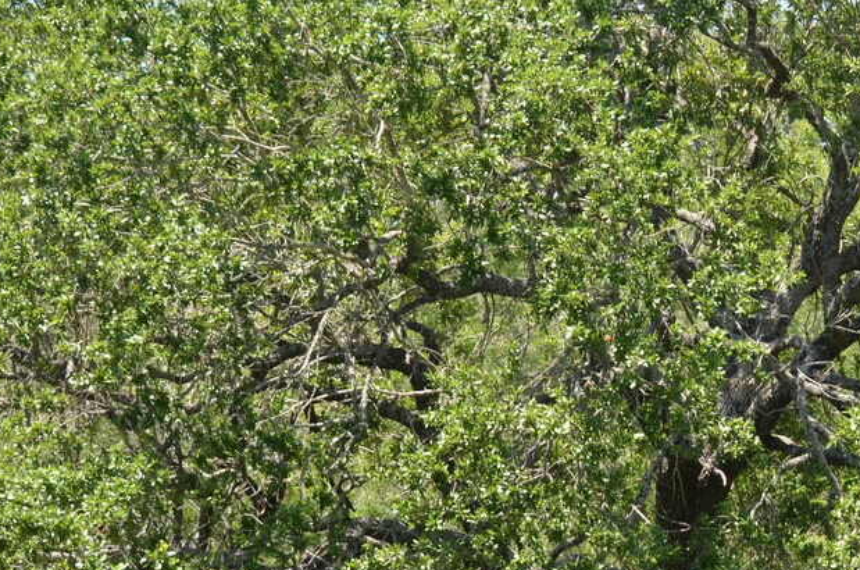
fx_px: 5181
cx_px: 644
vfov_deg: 6.3
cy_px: 295
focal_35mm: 217
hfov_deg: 9.5
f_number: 7.1
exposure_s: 1/200
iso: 125
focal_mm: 55
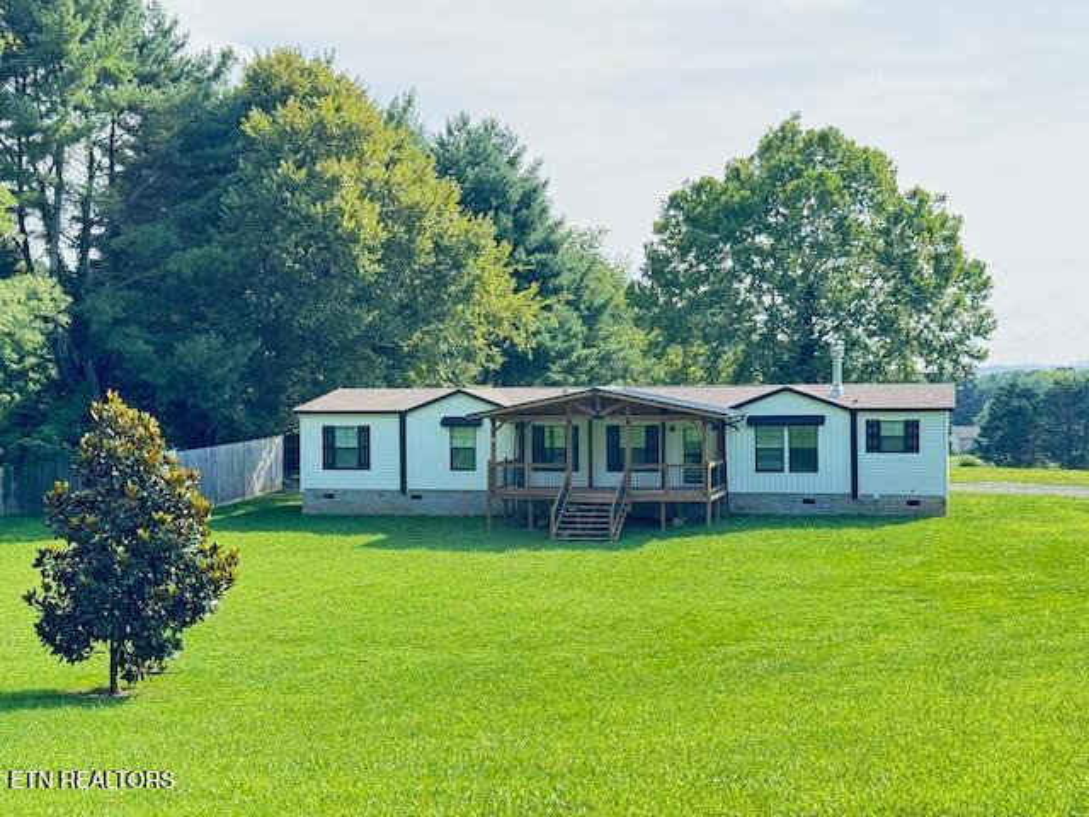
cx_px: 544
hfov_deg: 39.7
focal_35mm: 48
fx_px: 1510
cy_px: 408
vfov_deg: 30.3
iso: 64
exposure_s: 1/470
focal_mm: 6.76
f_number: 1.78
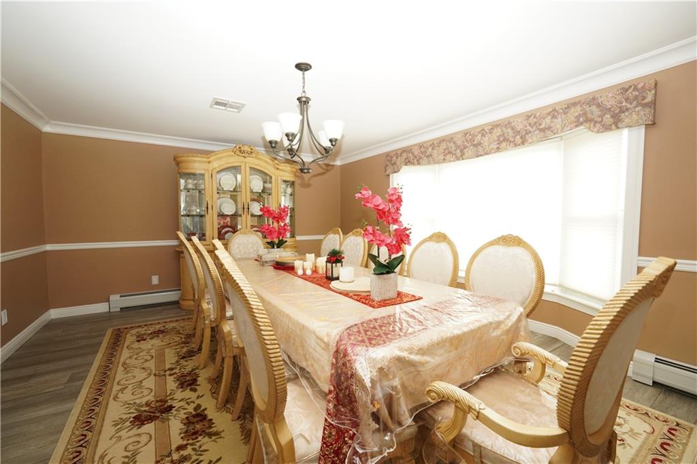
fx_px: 290
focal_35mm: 15
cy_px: 232
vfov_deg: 77.3
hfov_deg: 100.4
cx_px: 348
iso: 800
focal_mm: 10
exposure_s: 1/125
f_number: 4.5
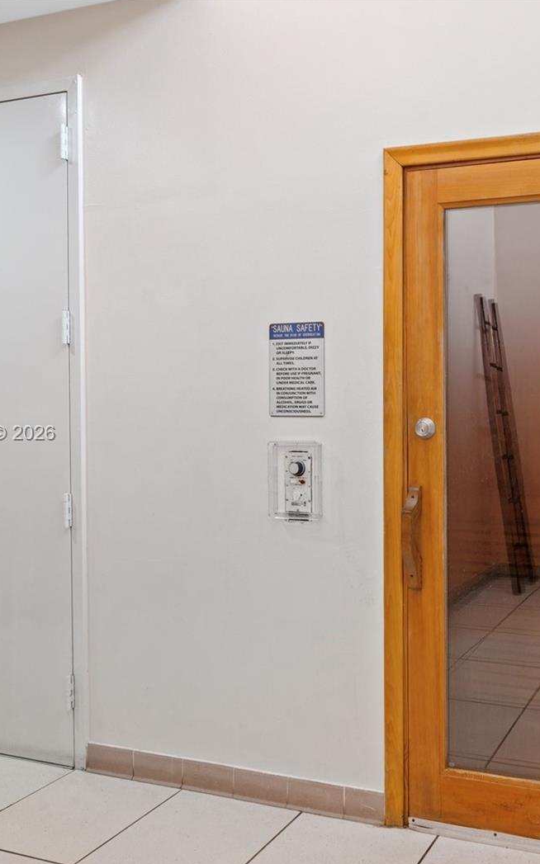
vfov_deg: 66.5
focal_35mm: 28
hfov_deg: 41.9
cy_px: 434
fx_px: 660
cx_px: 458
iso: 200
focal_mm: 18
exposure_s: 1/2
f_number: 8
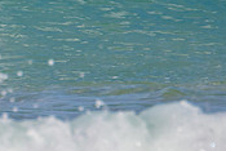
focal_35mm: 2680
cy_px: -160
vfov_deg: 0.5
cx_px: -118
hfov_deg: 0.8
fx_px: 16838
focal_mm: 630
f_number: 11
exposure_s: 1/2000
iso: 720
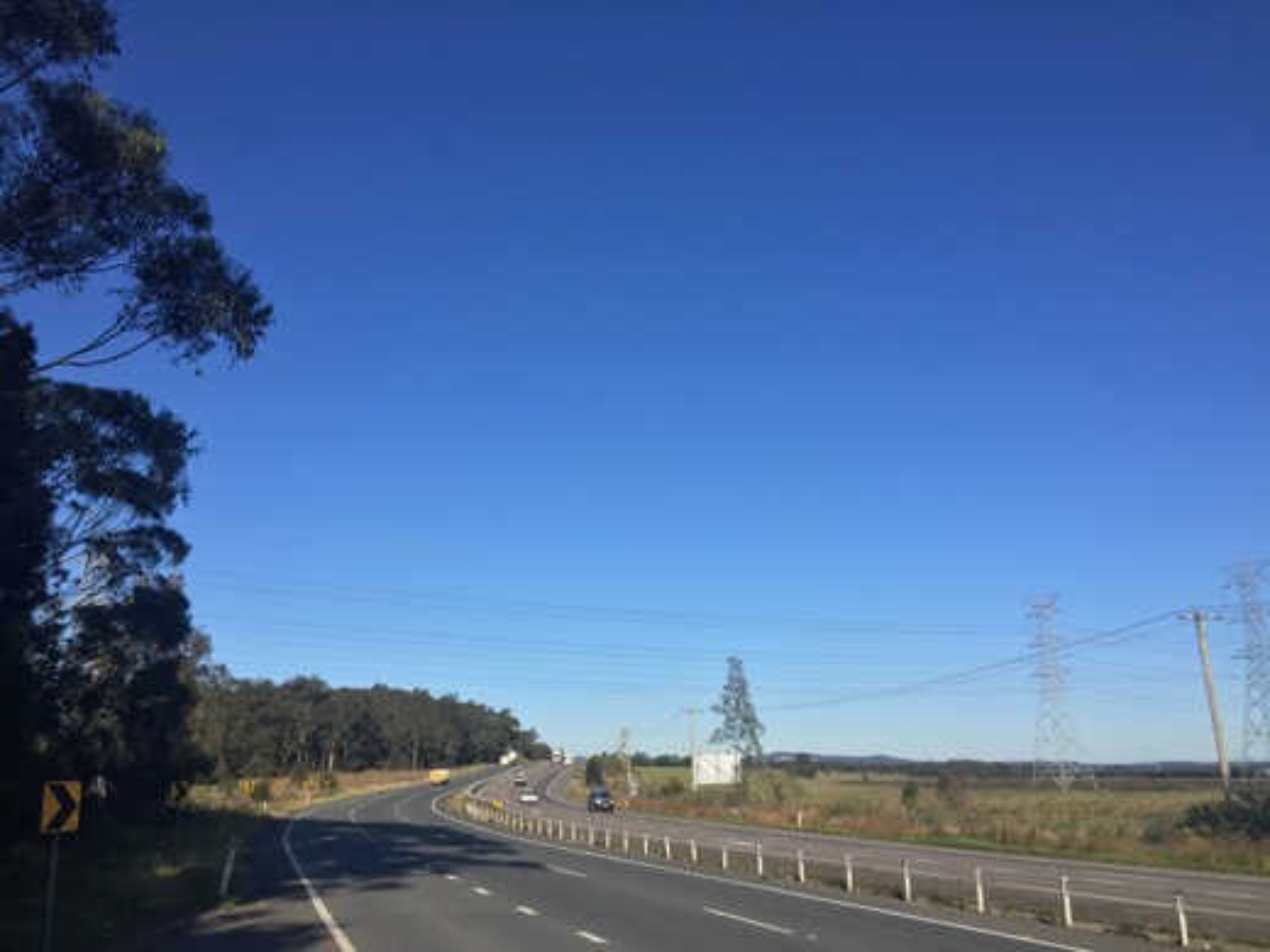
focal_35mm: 29
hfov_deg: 61.7
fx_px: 1064
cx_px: 635
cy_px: 476
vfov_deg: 48.2
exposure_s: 1/2083
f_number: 2.2
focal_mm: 4.15
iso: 32
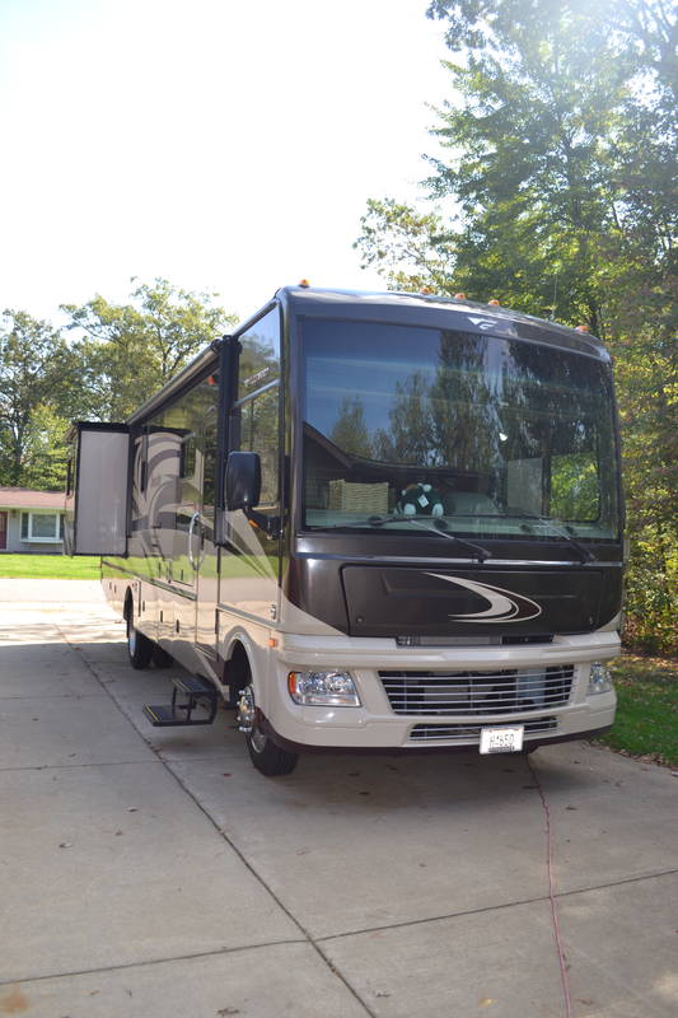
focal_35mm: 27
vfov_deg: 67.4
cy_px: 509
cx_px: 339
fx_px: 763
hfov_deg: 47.9
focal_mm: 18
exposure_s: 1/200
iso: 100
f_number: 4
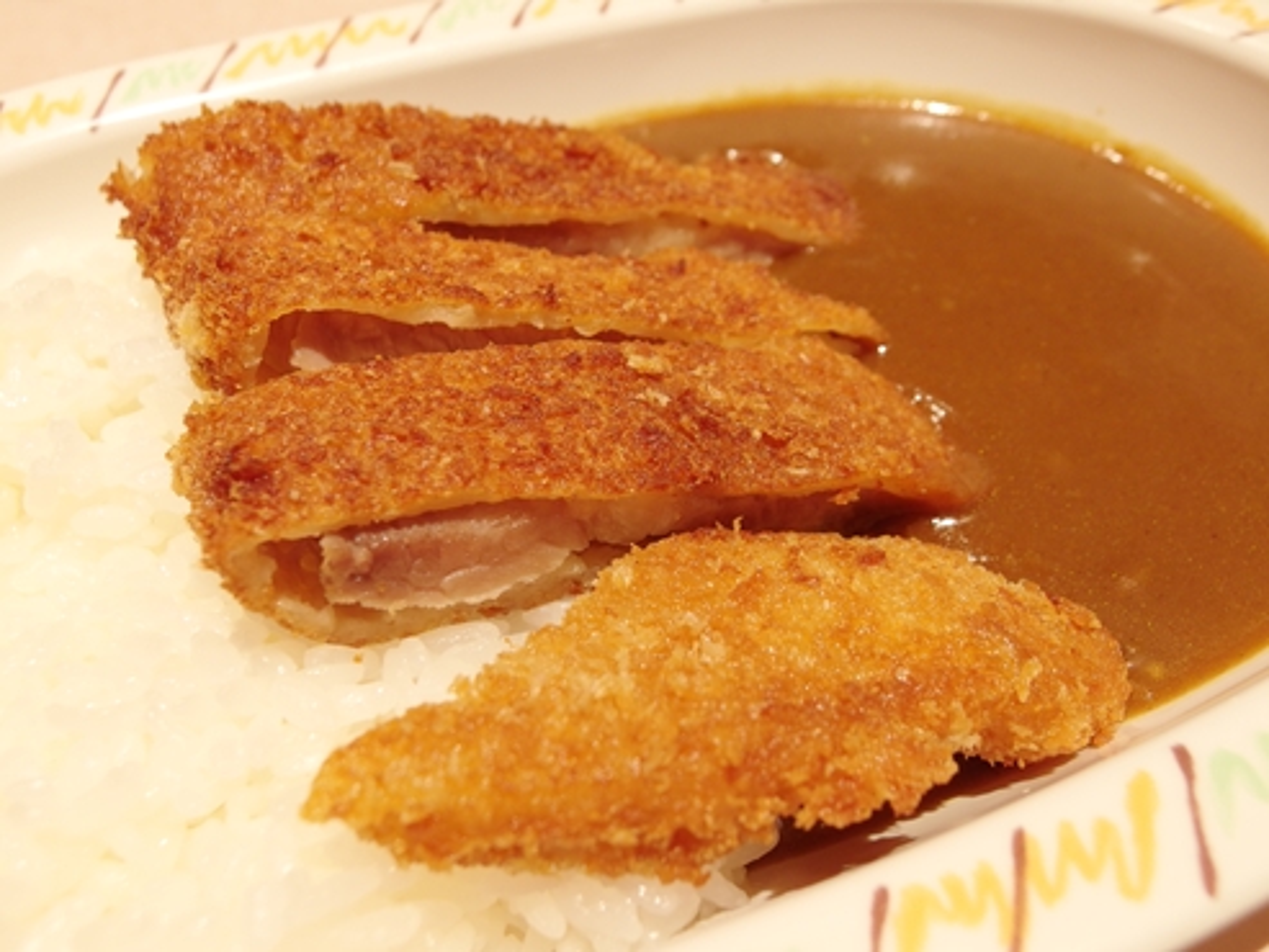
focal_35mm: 30
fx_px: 1100
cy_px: 476
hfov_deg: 60.0
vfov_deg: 46.8
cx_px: 634
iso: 200
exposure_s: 1/40
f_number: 2.8
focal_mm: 6.4
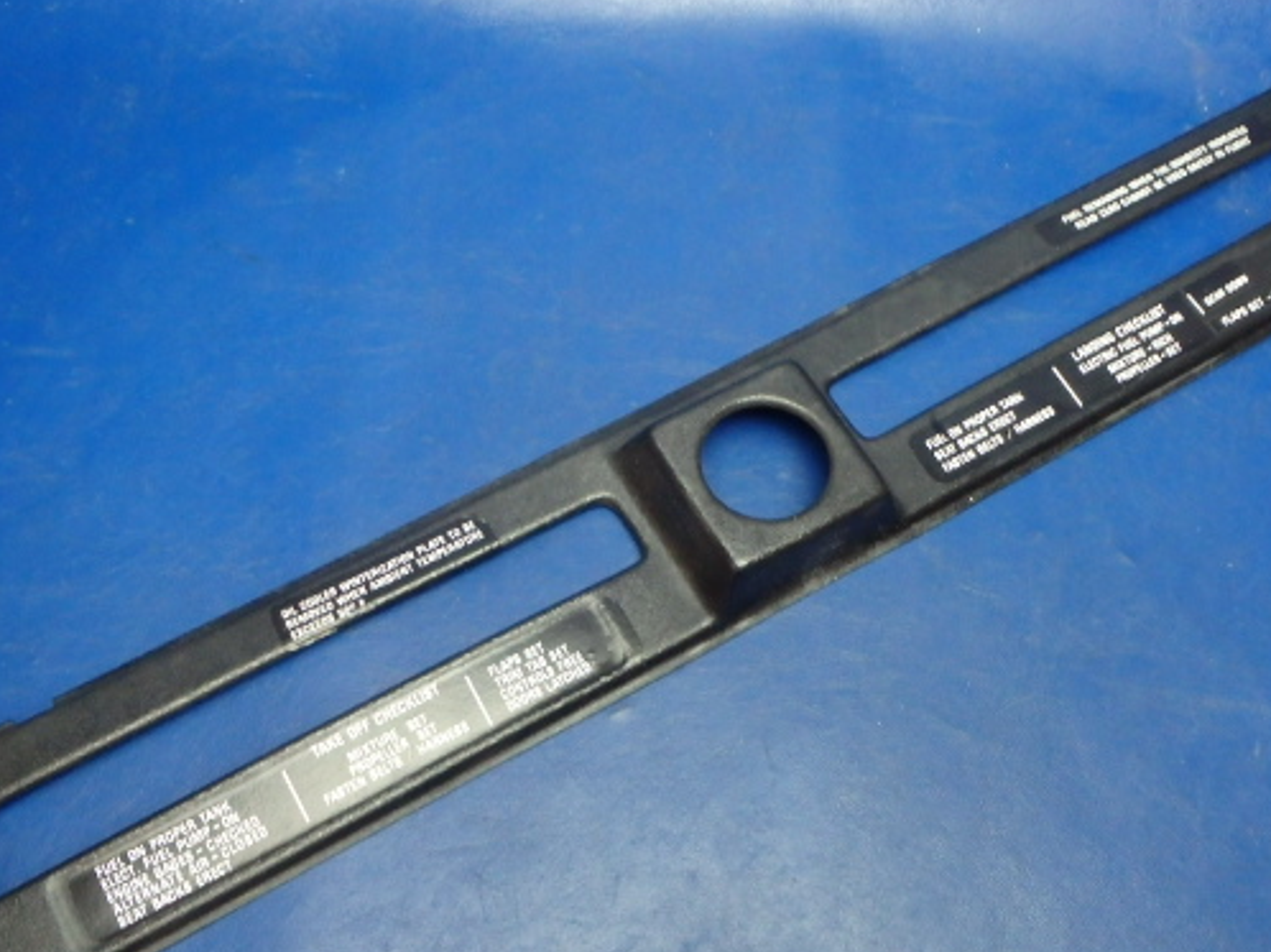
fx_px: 1321
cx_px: 666
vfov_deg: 39.5
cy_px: 556
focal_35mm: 36
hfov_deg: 51.4
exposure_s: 1/30
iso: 640
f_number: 3.9
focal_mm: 5
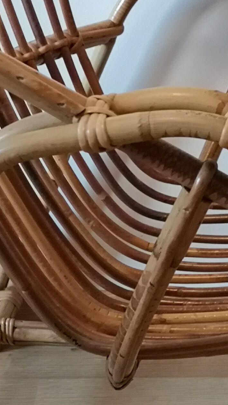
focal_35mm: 104
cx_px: 180
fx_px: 1118
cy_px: 251
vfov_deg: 20.5
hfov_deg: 11.6
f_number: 1.8
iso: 250
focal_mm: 3.95
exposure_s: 1/33.3
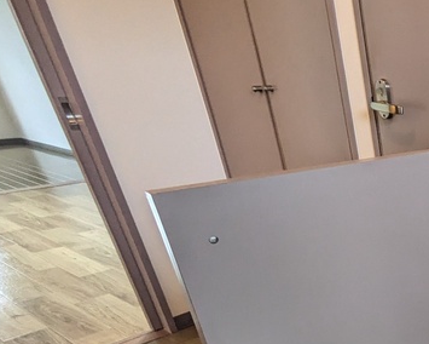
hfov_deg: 35.1
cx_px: 550
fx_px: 470
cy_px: 293
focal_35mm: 37
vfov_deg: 38.1
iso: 241
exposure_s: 1/60
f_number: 2.2
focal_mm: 1.83
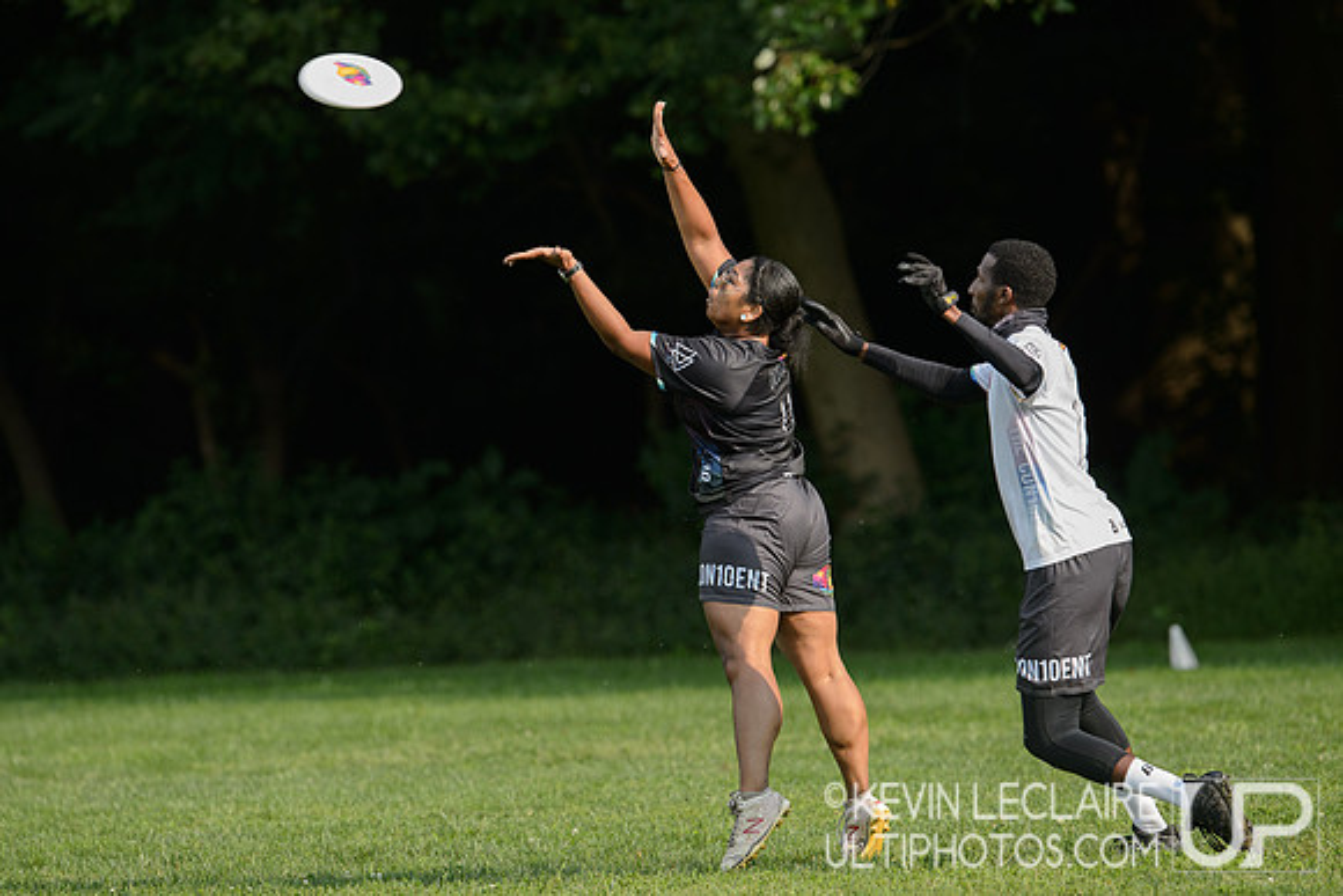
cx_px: 611
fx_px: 18412
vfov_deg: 2.8
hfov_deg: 4.2
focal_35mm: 493
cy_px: 457
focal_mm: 400
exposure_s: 1/640
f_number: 4
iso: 400
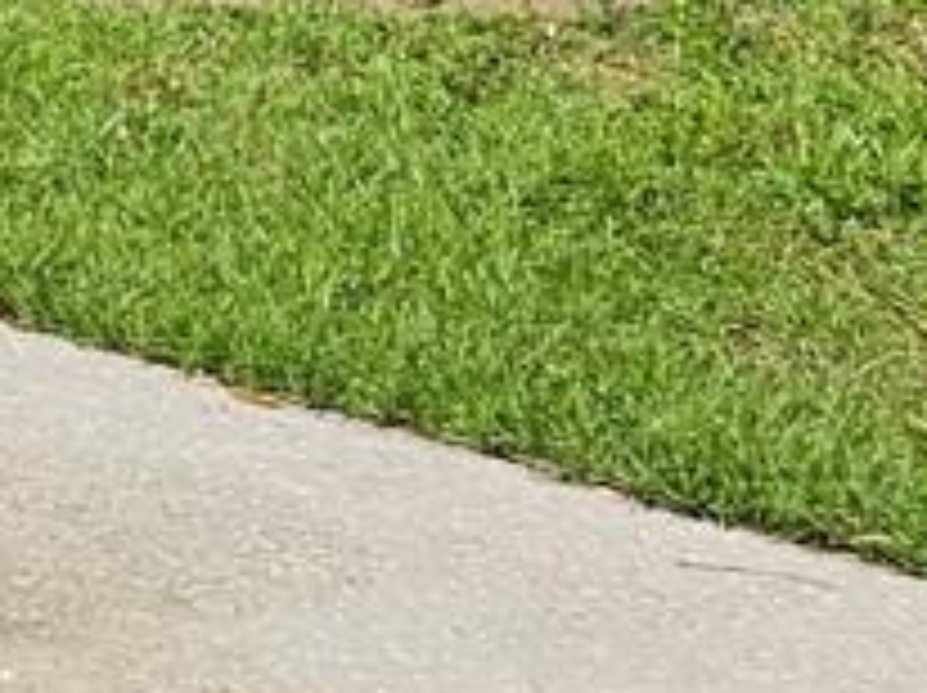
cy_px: -1084
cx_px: -2322
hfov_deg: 8.3
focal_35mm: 179
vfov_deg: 7.6
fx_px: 4788
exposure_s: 1/601
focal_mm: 6.3
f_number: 1.7
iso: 10
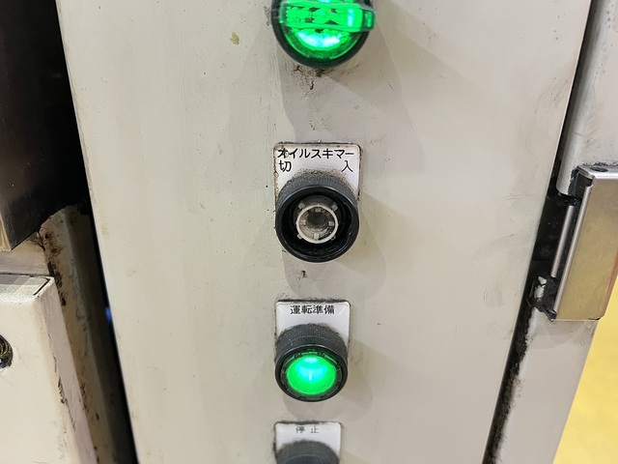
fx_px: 464
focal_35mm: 26
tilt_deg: -26.1
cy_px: 232
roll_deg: -1.6
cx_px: 309
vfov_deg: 53.1
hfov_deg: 67.3
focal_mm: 5.7
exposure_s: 1/58
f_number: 1.5
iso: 500
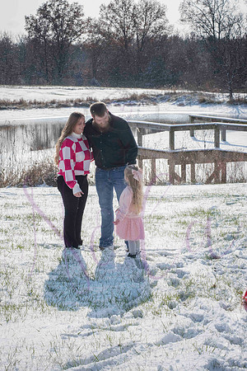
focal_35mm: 80
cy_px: 186
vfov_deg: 25.4
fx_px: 823
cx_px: 124
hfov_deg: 17.1
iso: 640
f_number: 16
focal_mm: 80
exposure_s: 1/1000
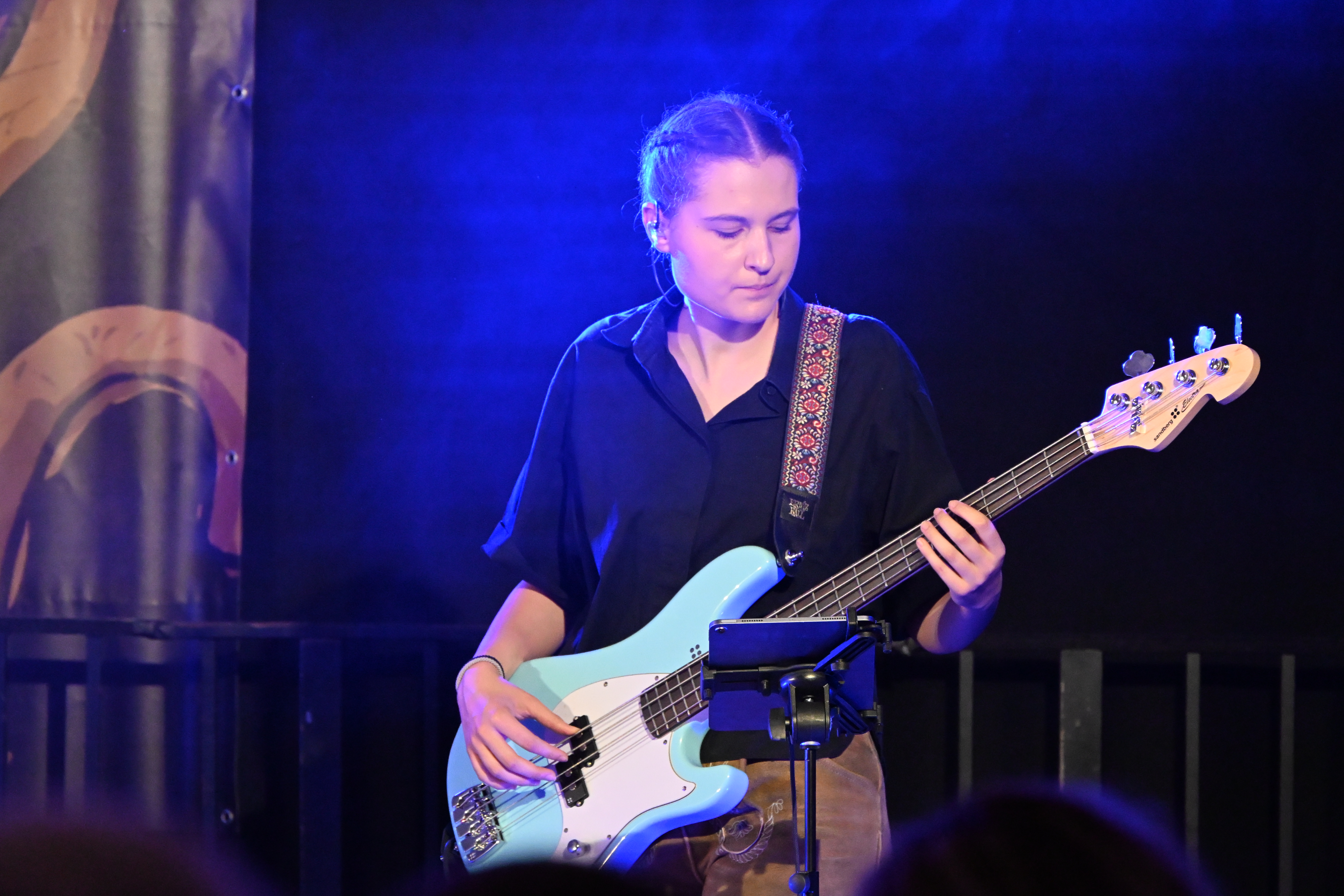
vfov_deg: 5.0
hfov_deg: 7.4
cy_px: 448
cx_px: 672
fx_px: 10359
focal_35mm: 278
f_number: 6.3
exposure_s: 1/125
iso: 6400
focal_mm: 185
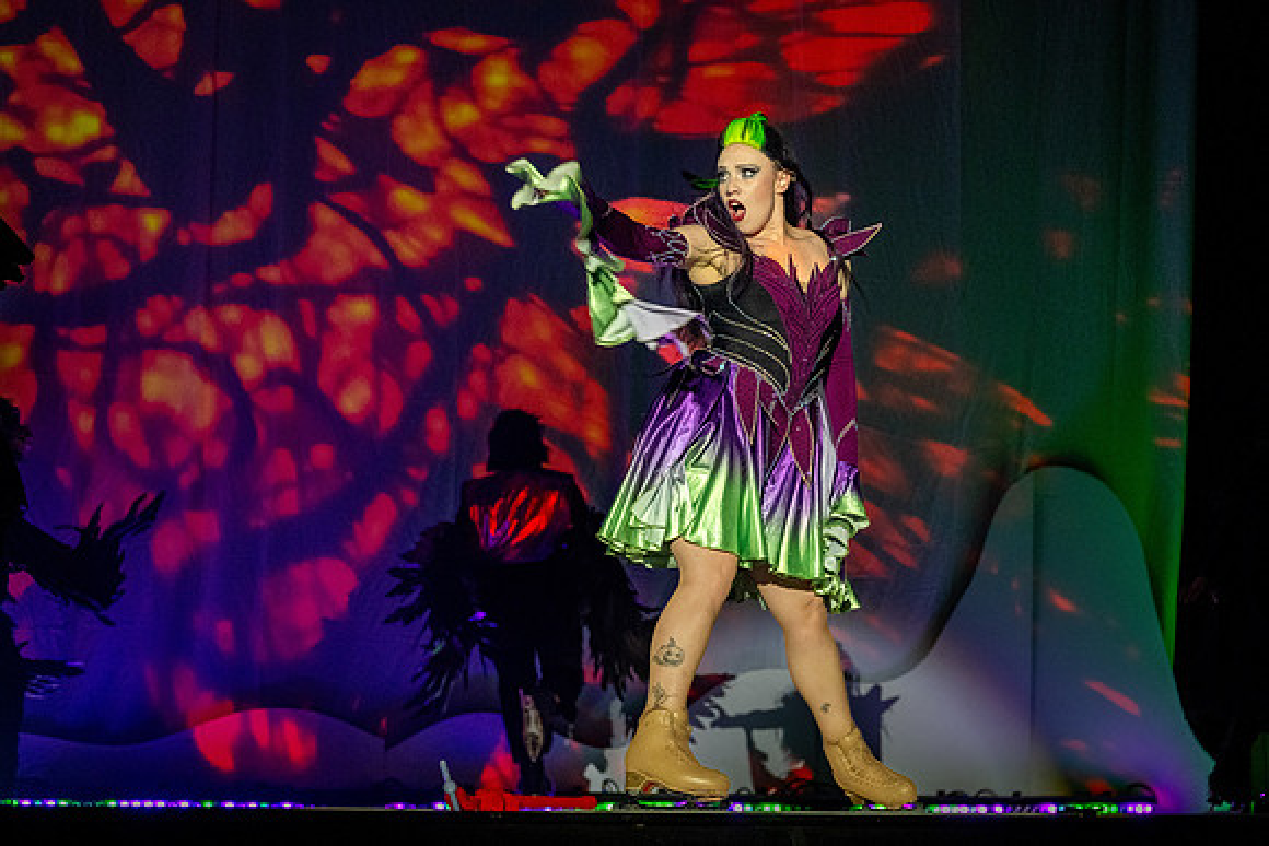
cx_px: 752
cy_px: 522
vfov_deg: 17.8
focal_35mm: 77
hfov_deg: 26.4
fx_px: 2698
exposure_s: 1/500
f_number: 2.8
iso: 2500
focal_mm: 58
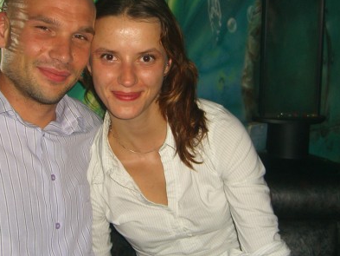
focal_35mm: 58
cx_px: 144
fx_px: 570
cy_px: 91
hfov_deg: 33.2
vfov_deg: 25.1
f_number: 2.8
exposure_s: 1/60
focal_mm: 7.9
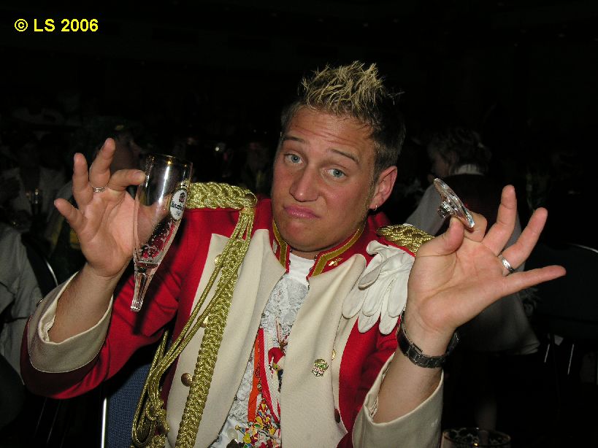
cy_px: 224
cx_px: 299
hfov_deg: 30.3
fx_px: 1105
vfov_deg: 22.9
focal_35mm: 64
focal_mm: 16.4
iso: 100
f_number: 4
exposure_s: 1/60.1
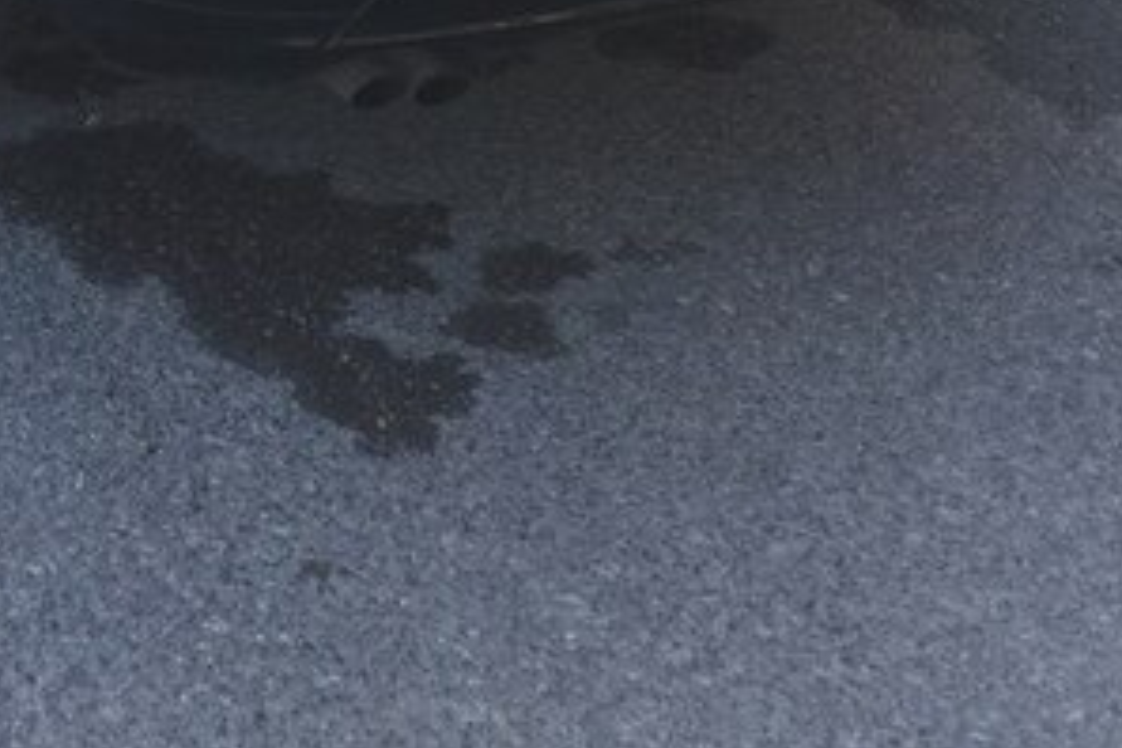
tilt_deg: -17.2
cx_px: 351
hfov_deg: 29.8
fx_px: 2088
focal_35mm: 67
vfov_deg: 19.0
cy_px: -179
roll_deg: +0.6
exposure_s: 1/455
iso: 32
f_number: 2.2
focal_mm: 4.15
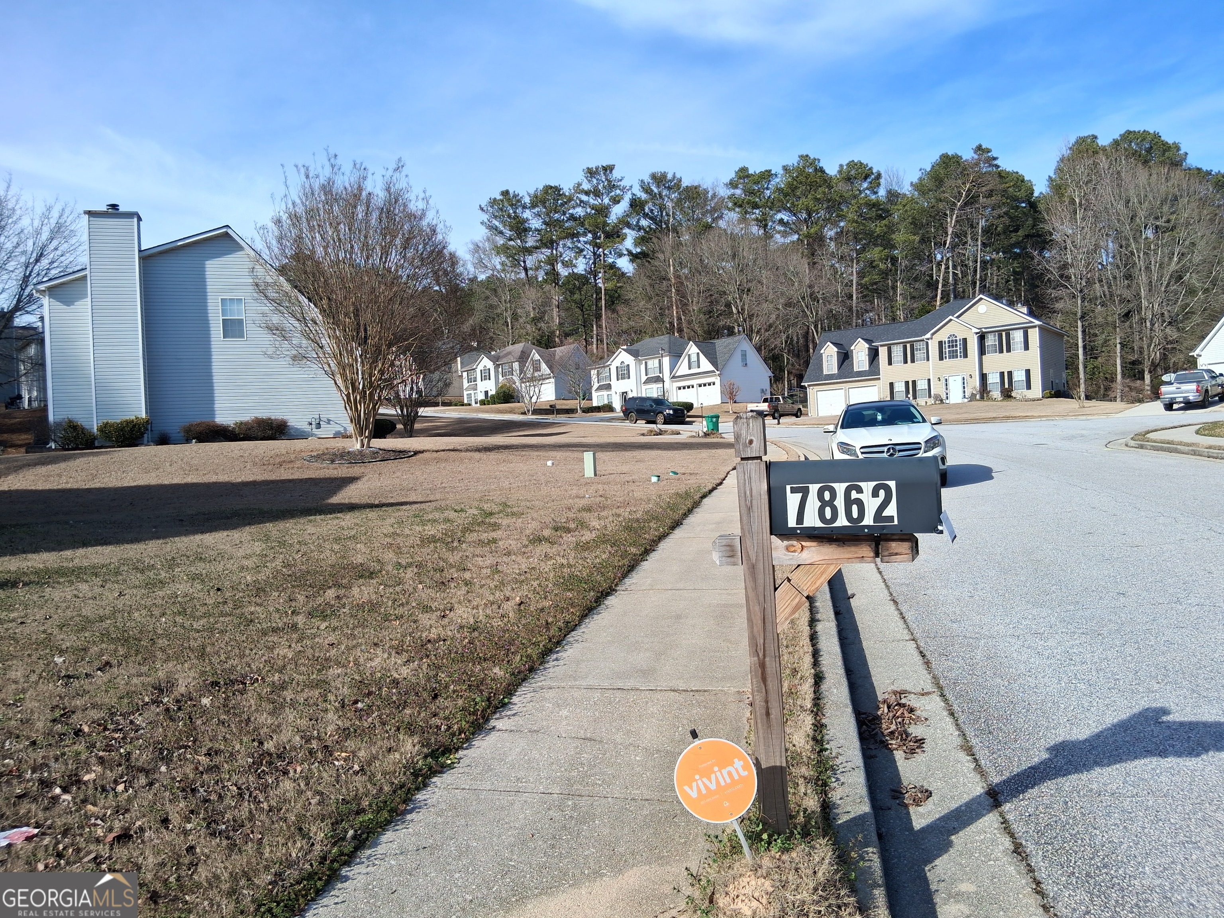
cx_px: 612
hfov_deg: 67.3
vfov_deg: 53.1
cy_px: 459
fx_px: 919
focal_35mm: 26
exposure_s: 1/498
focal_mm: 3.98
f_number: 1.8
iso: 25
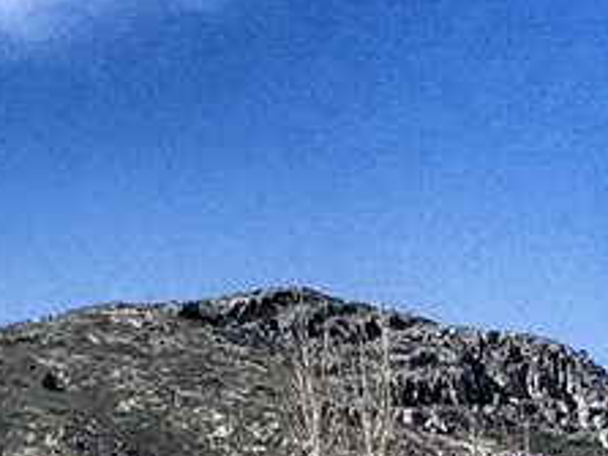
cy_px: 1382
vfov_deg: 6.4
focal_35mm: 212
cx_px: 463
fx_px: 3722
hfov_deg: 9.3
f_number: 2.2
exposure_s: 1/1582
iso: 32
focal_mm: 4.15
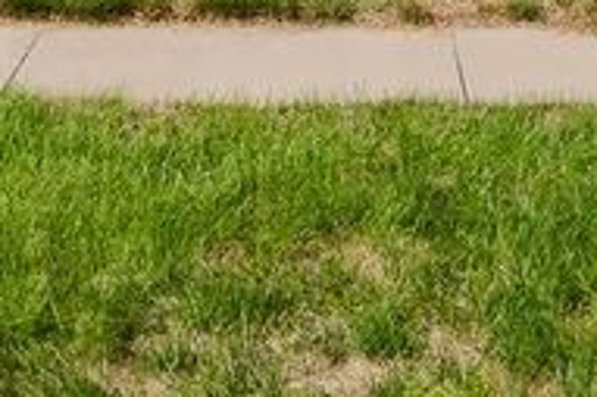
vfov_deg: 10.0
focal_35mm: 129
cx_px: 331
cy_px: -355
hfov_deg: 15.9
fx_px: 2137
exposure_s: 1/250
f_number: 9
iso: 100
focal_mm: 24
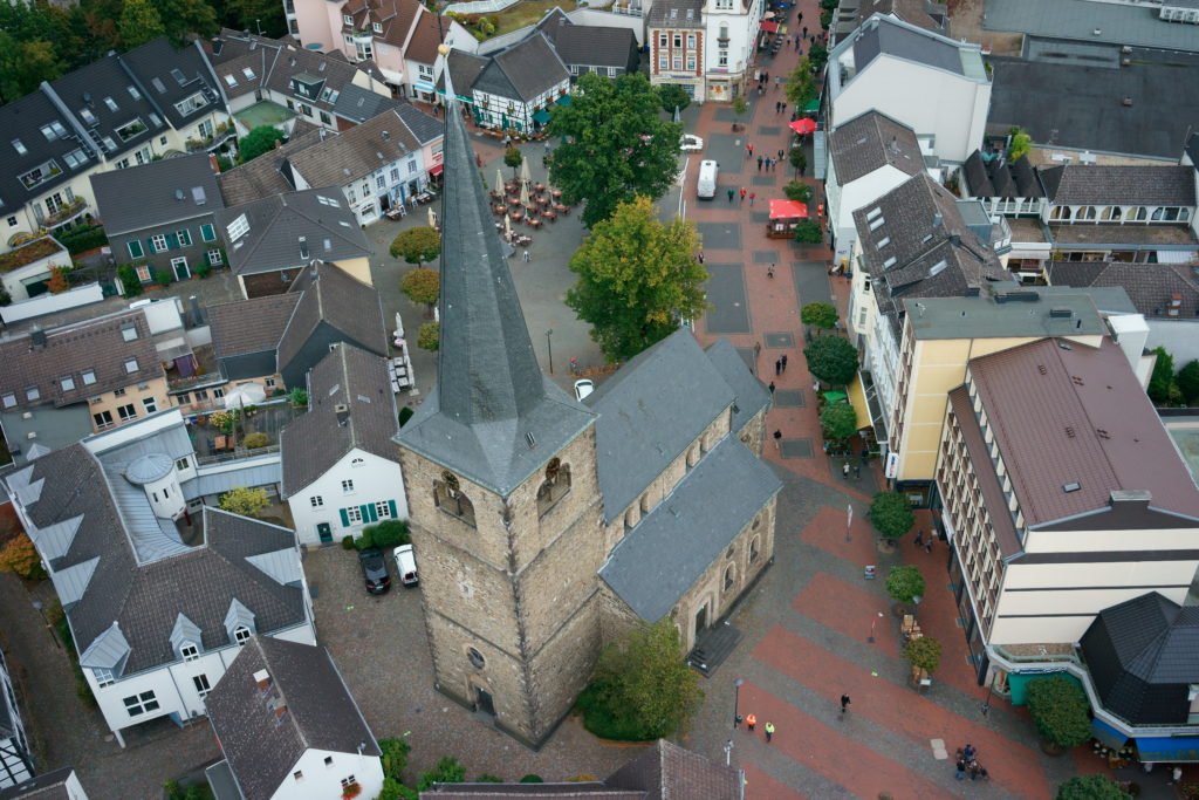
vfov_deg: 37.9
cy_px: 400
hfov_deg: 54.4
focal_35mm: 35
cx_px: 600
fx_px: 1166
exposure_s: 1/640
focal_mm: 35
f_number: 5
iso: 400
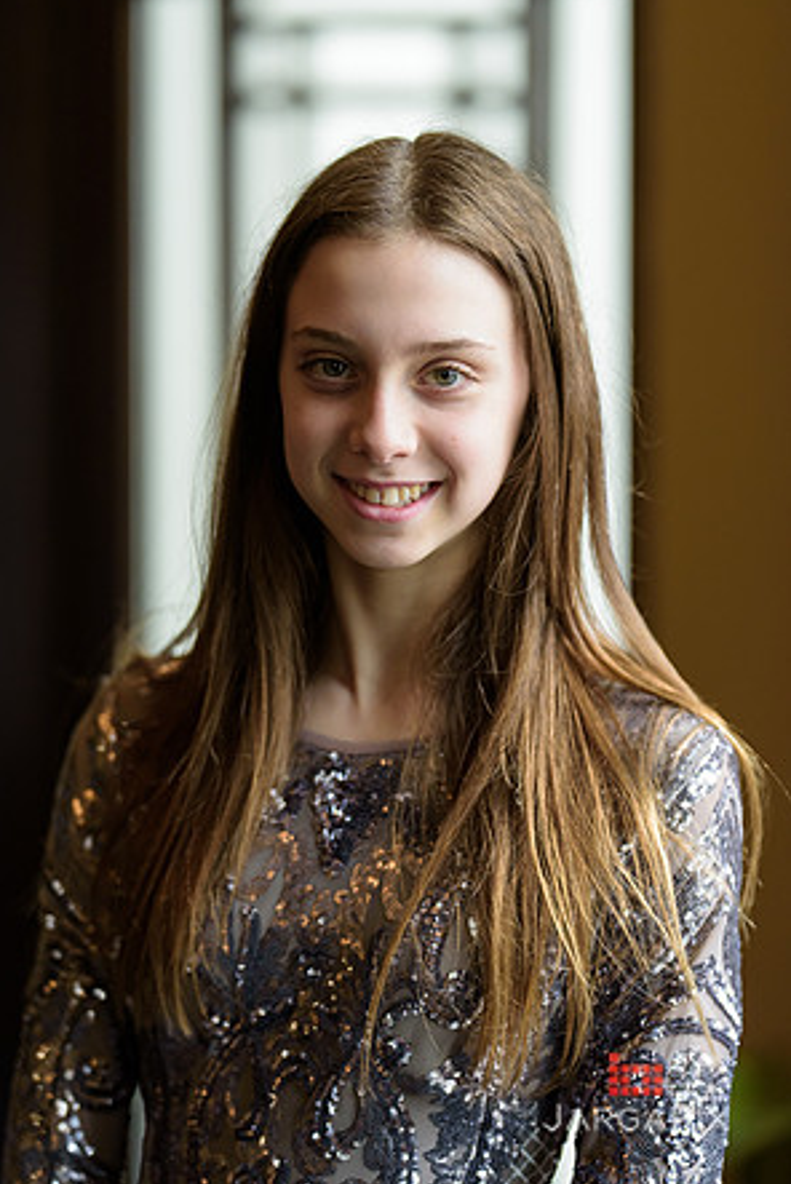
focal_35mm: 137
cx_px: 396
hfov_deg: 10.0
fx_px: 4508
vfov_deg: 15.0
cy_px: 588
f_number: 2
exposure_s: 1/640
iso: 1250
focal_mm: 135
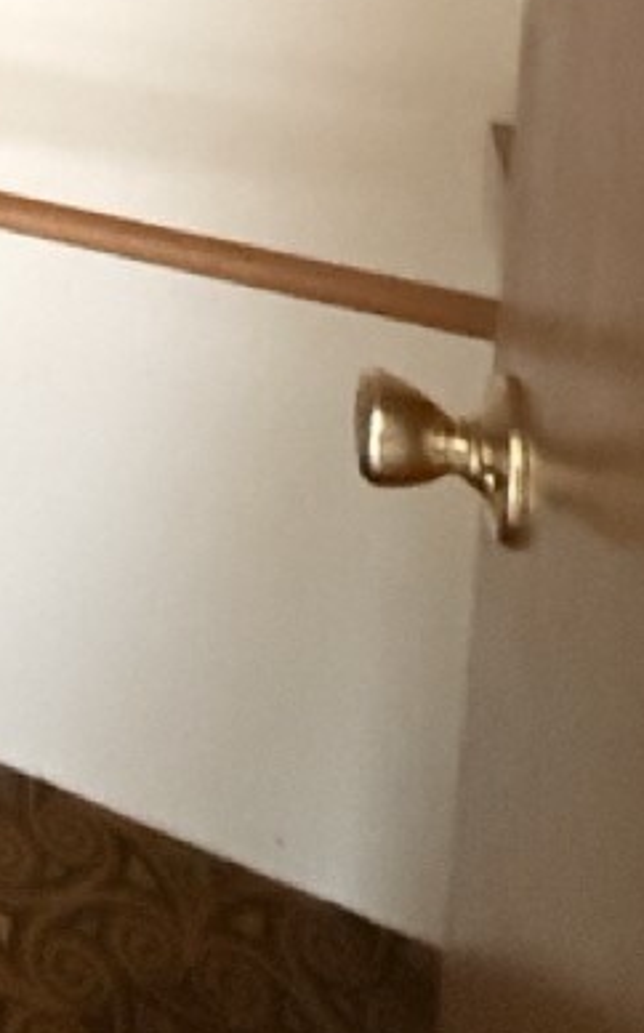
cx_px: -407
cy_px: -338
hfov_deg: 20.9
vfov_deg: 31.1
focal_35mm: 49
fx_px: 1378
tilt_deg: -4.5
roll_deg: -1.4
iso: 3200
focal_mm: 2.22
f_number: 2.2
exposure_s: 1/19
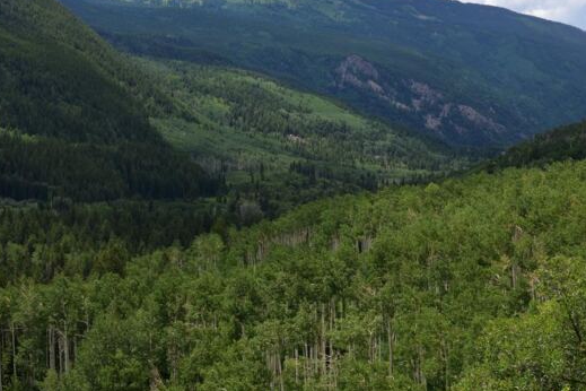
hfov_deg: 31.1
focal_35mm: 65
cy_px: 155
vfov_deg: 21.0
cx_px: 299
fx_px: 1052
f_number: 7.1
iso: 100
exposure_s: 1/200
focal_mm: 35
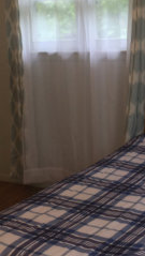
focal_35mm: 66
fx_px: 450
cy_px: 123
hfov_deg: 18.3
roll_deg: +2.6
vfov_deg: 31.9
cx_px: 88
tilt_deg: -13.2
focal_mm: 4.15
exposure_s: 1/30
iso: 40
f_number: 2.2
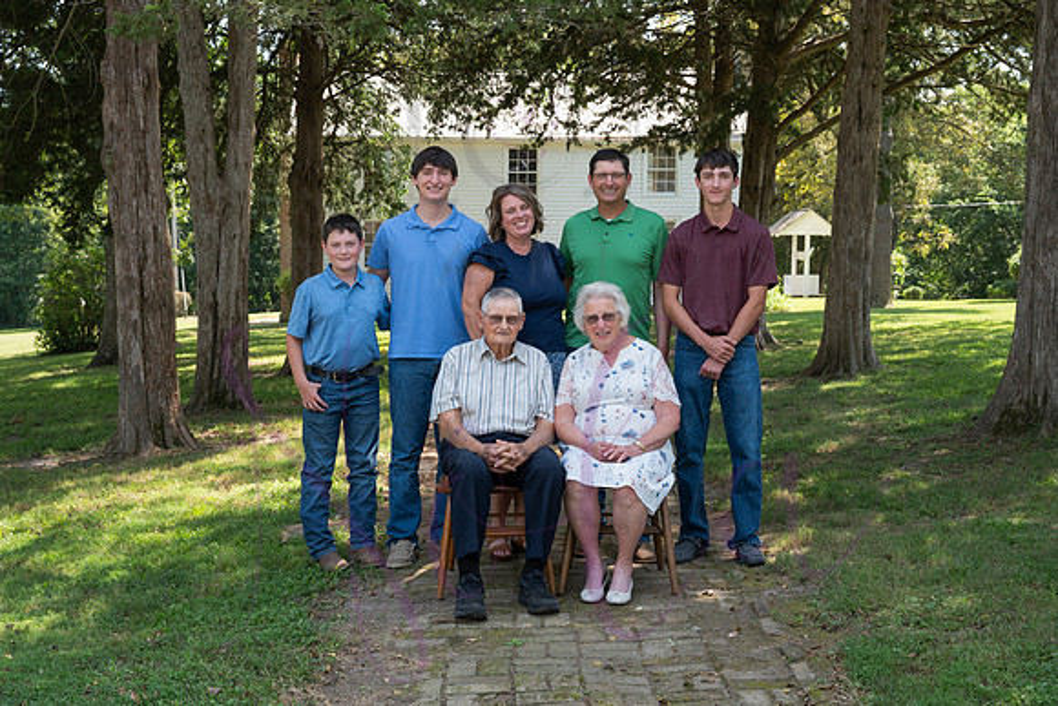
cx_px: 529
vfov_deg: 28.7
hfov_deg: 41.9
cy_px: 353
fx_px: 1382
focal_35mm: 47
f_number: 8
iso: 400
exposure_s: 1/160
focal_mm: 47
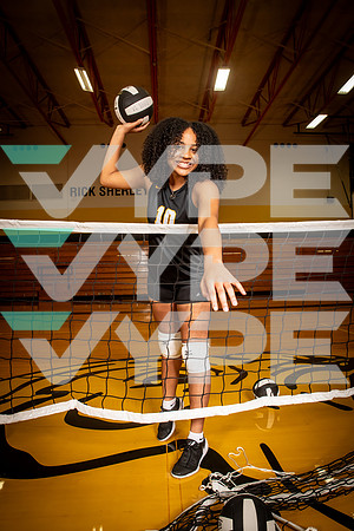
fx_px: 354
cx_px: 177
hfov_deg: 53.1
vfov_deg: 73.7
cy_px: 266
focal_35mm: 24
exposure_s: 1/320
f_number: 7.1
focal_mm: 24
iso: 800
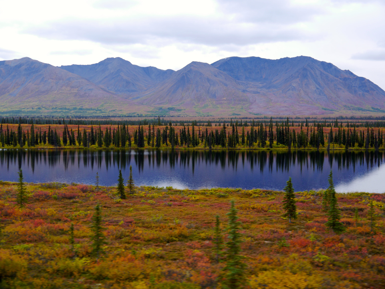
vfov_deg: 31.5
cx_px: 192
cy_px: 144
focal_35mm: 46
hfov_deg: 41.2
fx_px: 512
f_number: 5
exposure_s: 1/160
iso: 160
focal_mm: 23
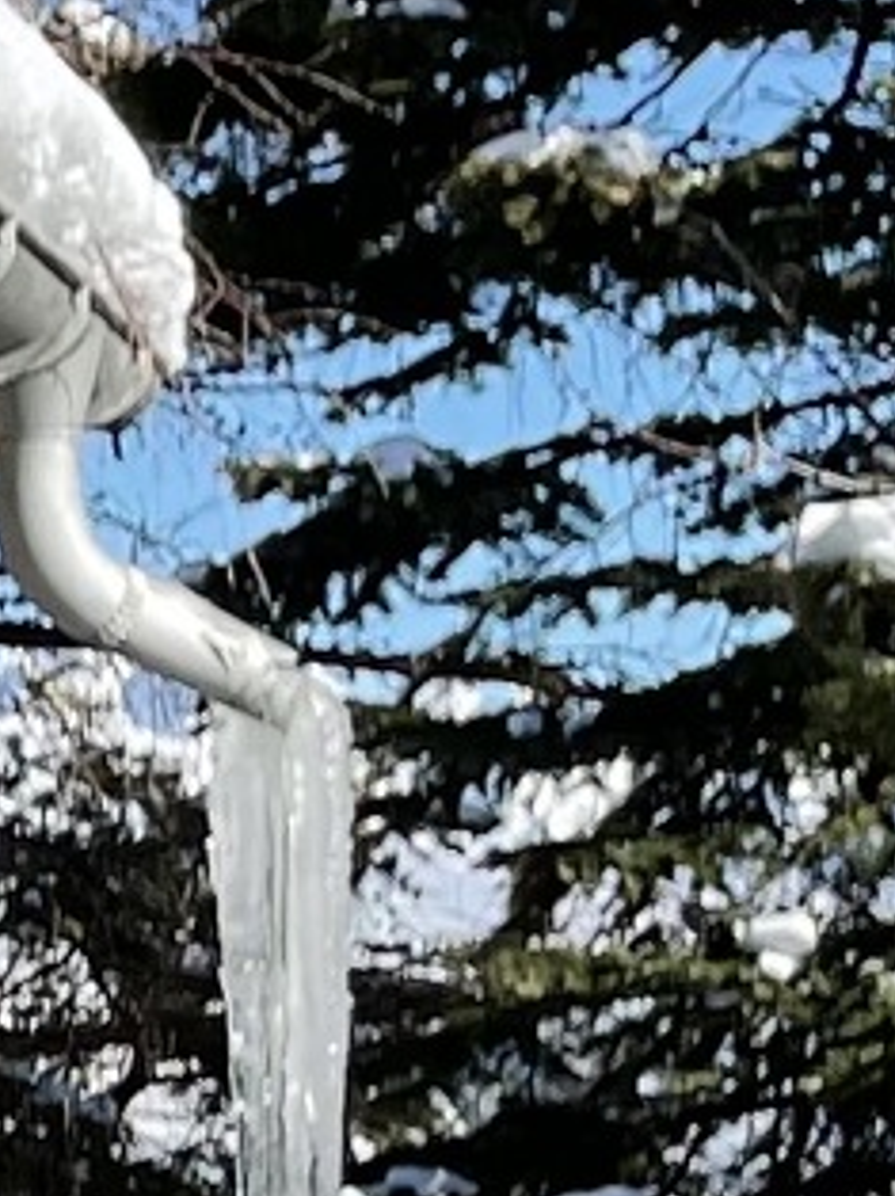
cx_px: -3058
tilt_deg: +0.1
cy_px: 1326
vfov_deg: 9.3
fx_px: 7318
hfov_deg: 5.7
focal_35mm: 212
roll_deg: +1.1
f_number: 1.6
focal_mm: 4.2
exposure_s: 1/2304
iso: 32
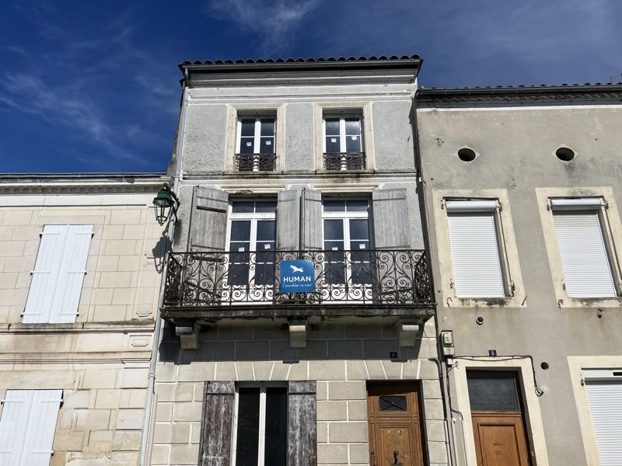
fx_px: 467
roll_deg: +1.2
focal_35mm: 26
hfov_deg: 67.3
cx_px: 311
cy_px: 233
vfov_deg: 53.1
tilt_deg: +23.4
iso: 50
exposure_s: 1/14286
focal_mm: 5.7
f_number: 1.5
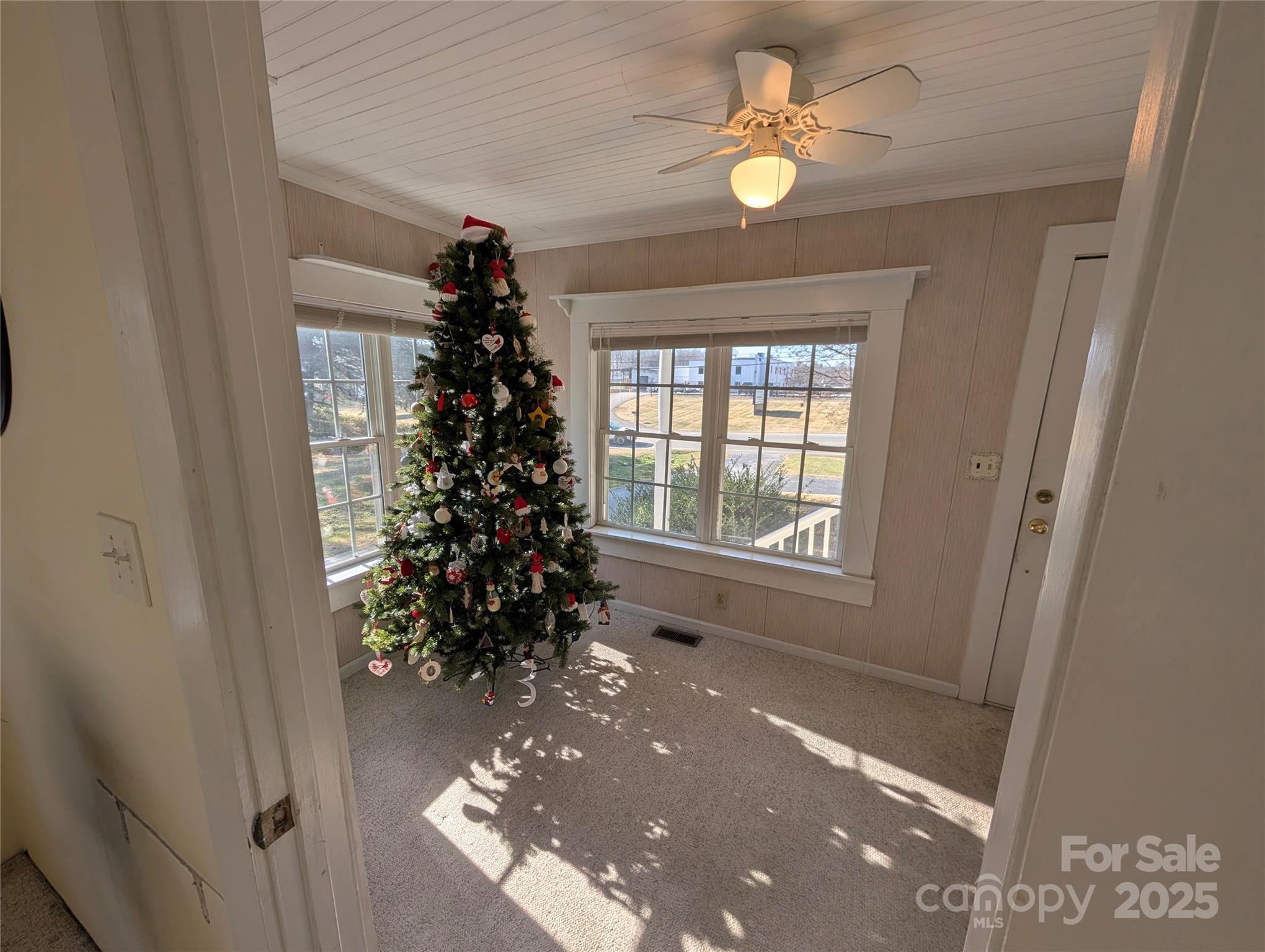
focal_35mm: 12
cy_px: 476
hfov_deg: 110.5
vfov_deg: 94.6
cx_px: 632
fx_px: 439
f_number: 1.7
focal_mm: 2.02
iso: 48
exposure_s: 1/523
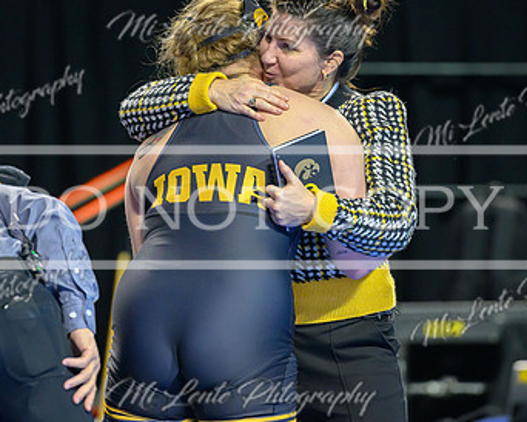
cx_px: 244
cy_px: 213
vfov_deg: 4.1
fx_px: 5883
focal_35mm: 377
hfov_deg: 5.1
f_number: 2.8
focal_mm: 200
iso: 3200
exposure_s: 1/800
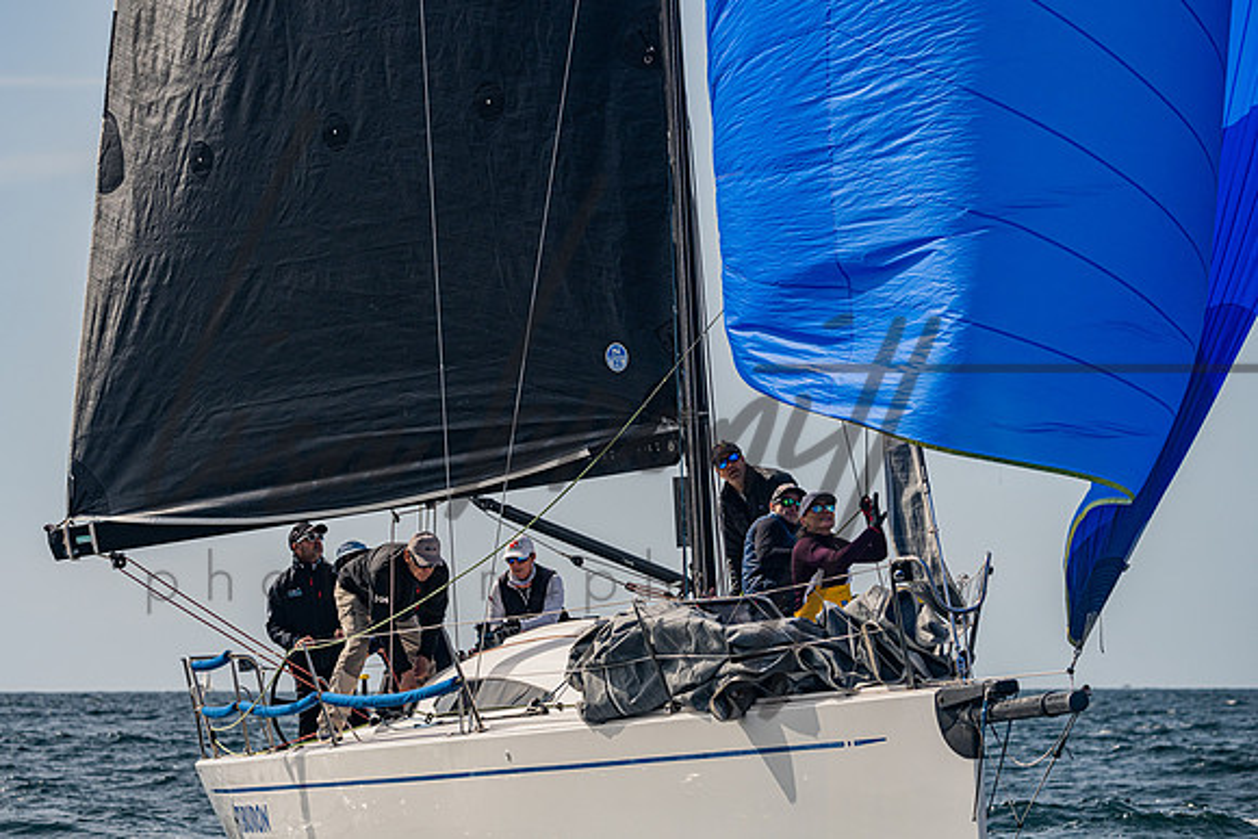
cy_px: 375
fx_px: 6401
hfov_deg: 11.2
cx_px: 548
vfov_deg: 7.5
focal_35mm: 183
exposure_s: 1/5000
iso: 320
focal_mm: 160
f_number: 6.3
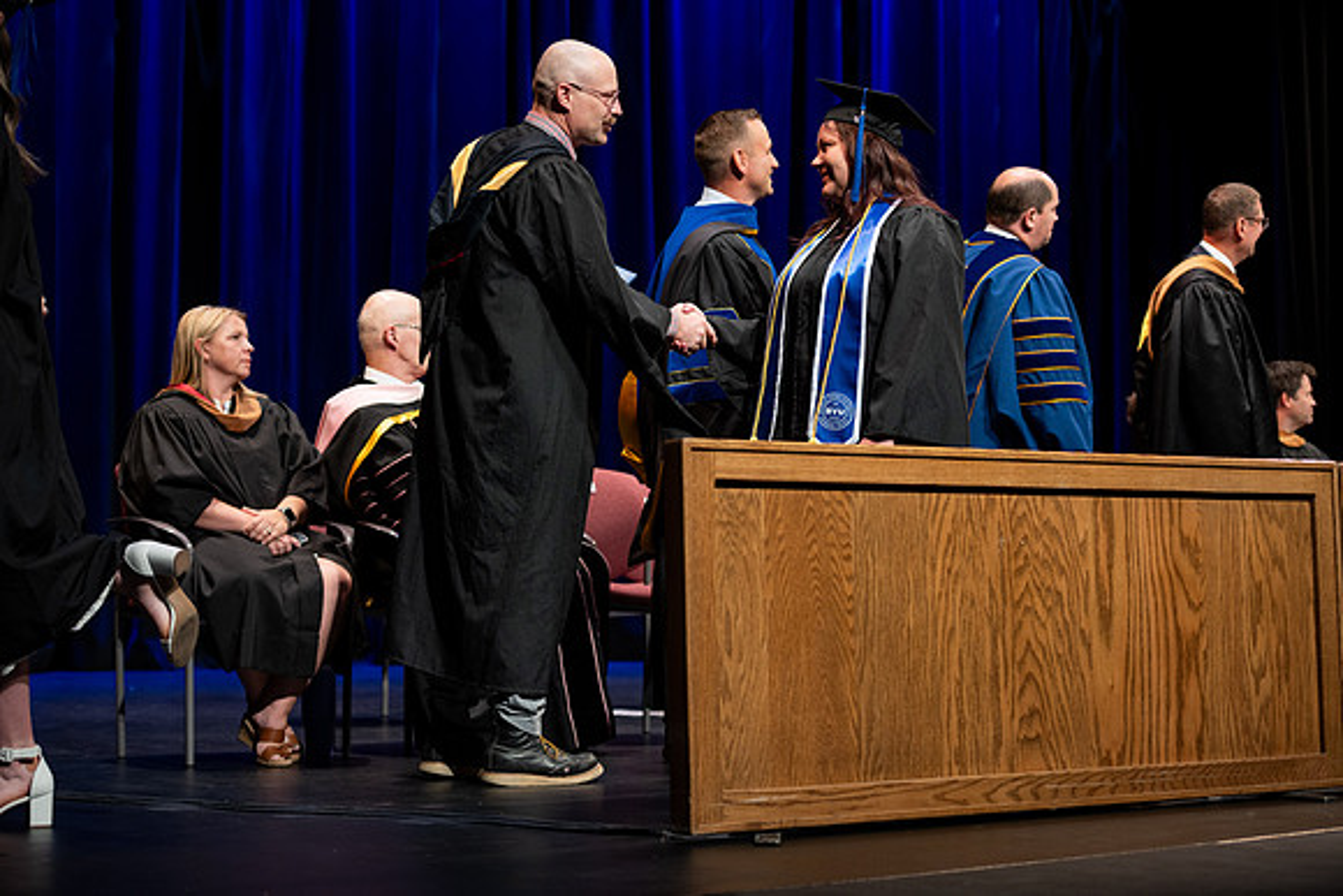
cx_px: 672
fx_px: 2612
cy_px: 448
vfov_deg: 19.5
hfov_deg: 28.8
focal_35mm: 70
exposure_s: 1/250
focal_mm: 70
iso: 500
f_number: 2.8
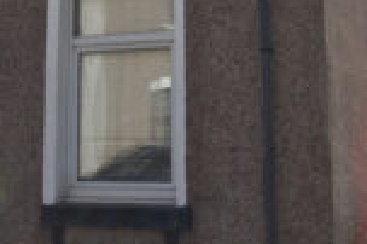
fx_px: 845
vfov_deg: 15.7
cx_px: 164
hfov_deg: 24.5
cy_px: -68
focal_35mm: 83
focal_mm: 14
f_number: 9
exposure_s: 1/250
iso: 100
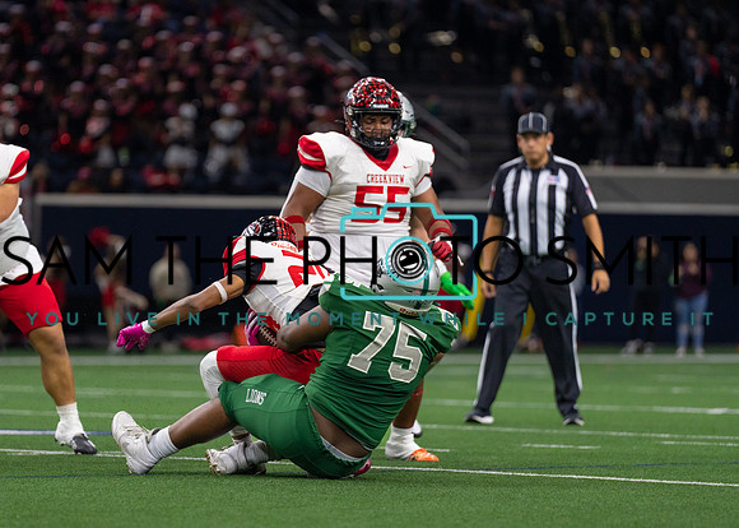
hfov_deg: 8.2
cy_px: 266
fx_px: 5136
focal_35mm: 245
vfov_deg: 5.9
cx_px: 280
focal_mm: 200
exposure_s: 1/1000
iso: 1600
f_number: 2.8
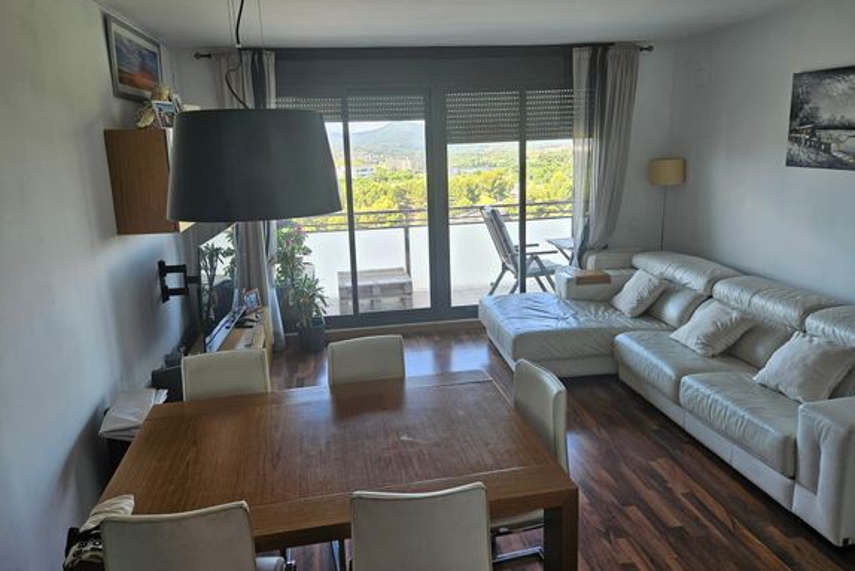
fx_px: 594
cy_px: 265
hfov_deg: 71.5
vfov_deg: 51.3
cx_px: 423
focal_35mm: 25
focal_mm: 5.4
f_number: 1.8
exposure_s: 1/120
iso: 40
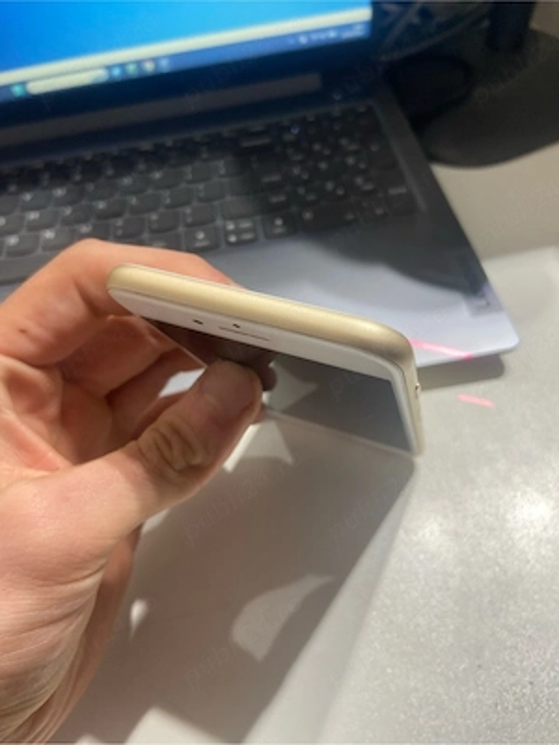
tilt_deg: -52.5
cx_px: 280
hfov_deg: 53.1
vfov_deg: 67.3
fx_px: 560
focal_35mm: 26
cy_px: 372
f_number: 1.8
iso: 80
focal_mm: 4.25
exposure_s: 1/100
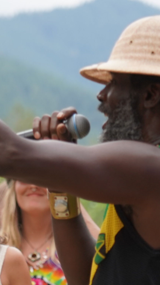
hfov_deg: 2.8
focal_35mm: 440
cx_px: -79
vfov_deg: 4.9
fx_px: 3318
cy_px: 230
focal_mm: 105
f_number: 4
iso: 250
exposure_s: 1/160
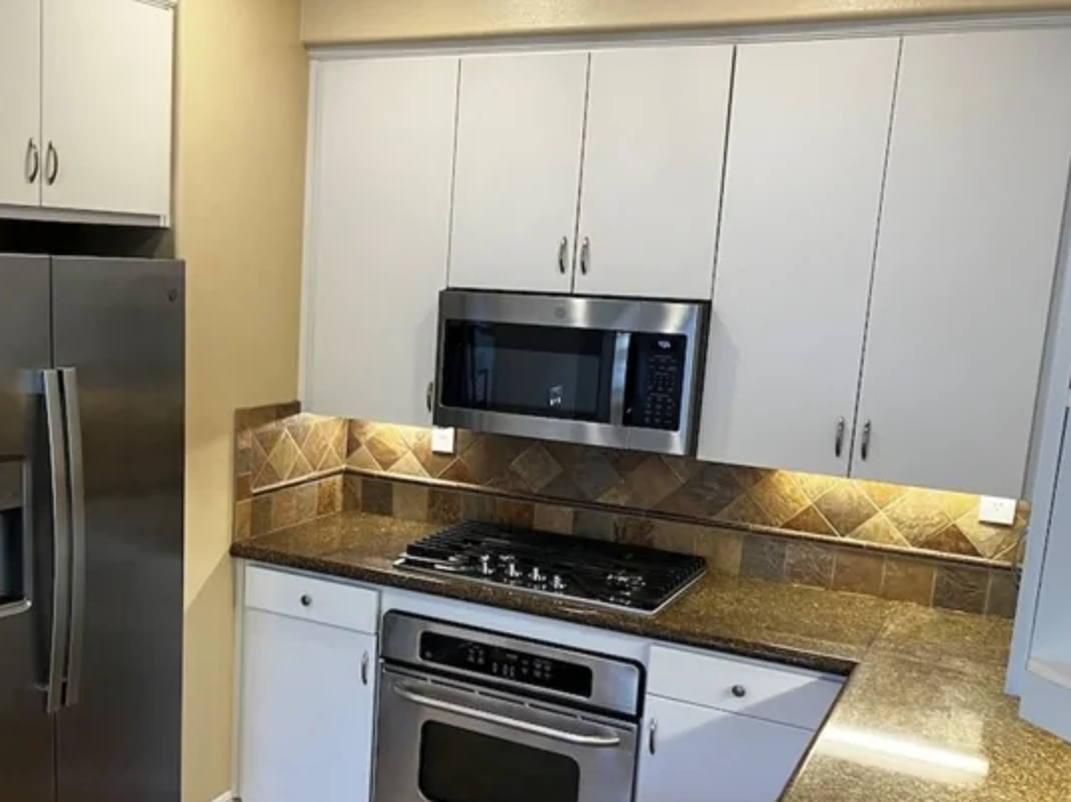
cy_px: 495
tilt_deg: -11.3
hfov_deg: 46.9
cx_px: 335
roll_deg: -2.1
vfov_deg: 36.6
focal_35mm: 39
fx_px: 1206
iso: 64
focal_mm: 3.99
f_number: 1.8
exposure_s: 1/60
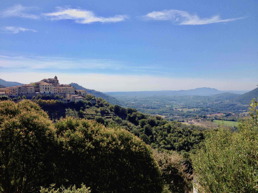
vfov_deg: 40.7
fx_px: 261
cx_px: 129
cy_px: 96
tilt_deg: -1.6
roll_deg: -1.1
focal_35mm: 35
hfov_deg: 52.6
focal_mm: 4.28
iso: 50
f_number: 2.4
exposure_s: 1/2632
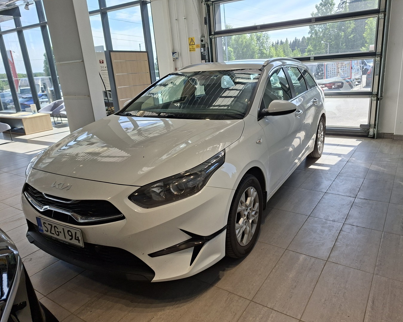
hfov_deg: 70.2
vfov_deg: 58.8
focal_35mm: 24
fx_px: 286
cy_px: 161
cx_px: 215
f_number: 1.8
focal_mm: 5.54
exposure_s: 1/607
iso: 50
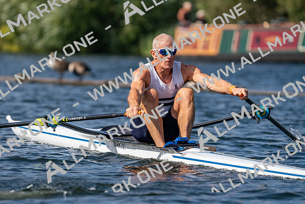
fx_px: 3390
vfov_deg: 3.4
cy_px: 102
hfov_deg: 5.2
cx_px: 152
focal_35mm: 400
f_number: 6.3
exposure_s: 1/1600
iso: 160
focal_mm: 400
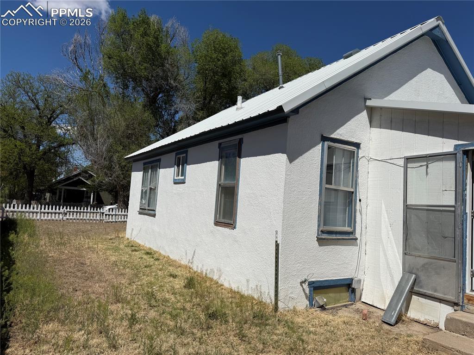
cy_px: 178
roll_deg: -4.2
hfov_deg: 71.6
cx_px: 237
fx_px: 328
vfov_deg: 56.8
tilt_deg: +4.5
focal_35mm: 24
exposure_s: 1/14286
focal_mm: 6.76
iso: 80
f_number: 1.78
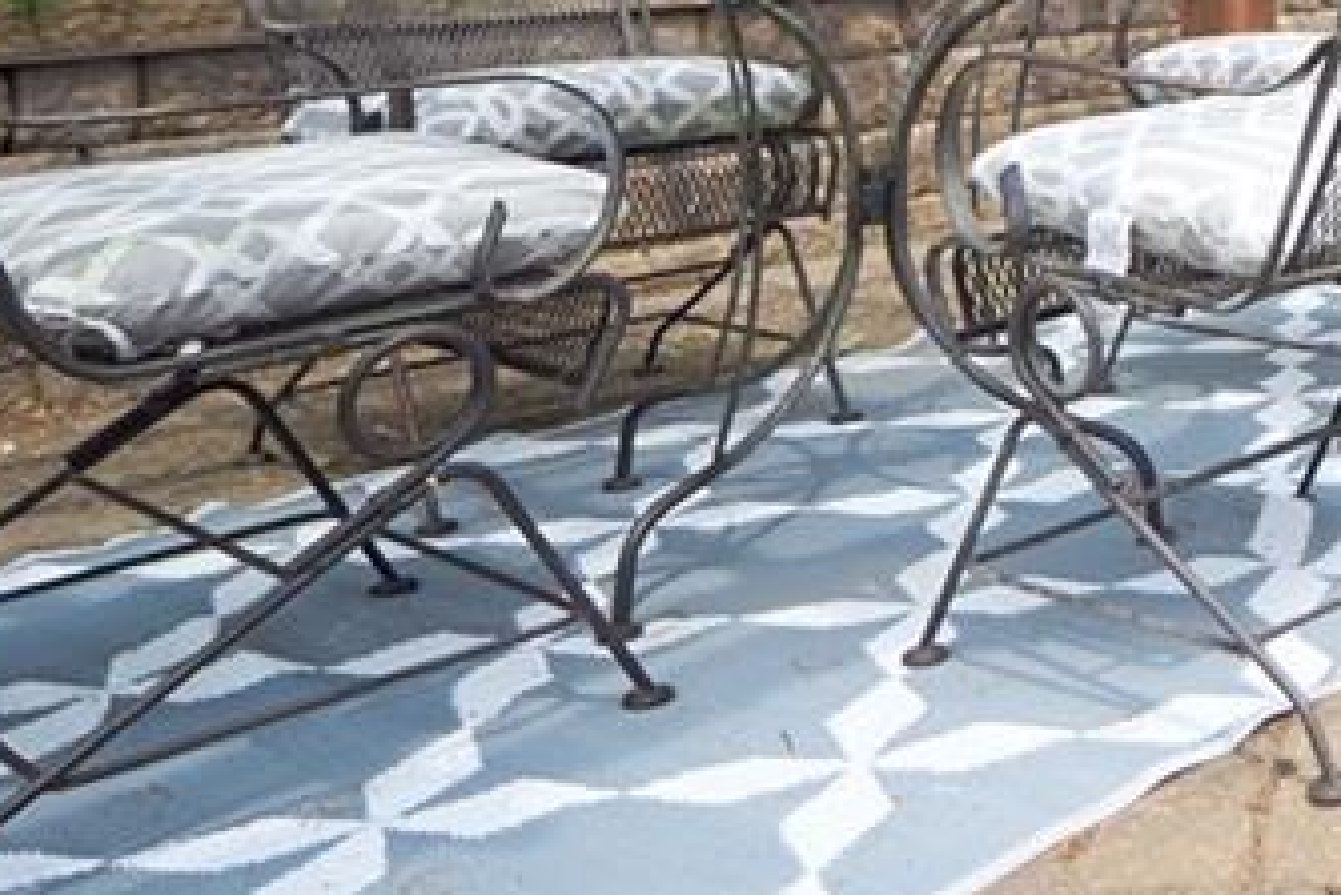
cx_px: 1807
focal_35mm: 49
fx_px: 1826
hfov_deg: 30.4
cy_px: -146
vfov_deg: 25.1
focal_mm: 16
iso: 800
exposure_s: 1/100
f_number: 6.3
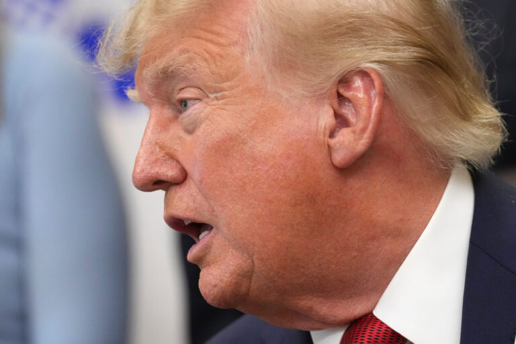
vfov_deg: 4.6
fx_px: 4300
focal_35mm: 300
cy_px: 172
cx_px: 258
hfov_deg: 6.9
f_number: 3.5
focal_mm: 200
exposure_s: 1/320
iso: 4000
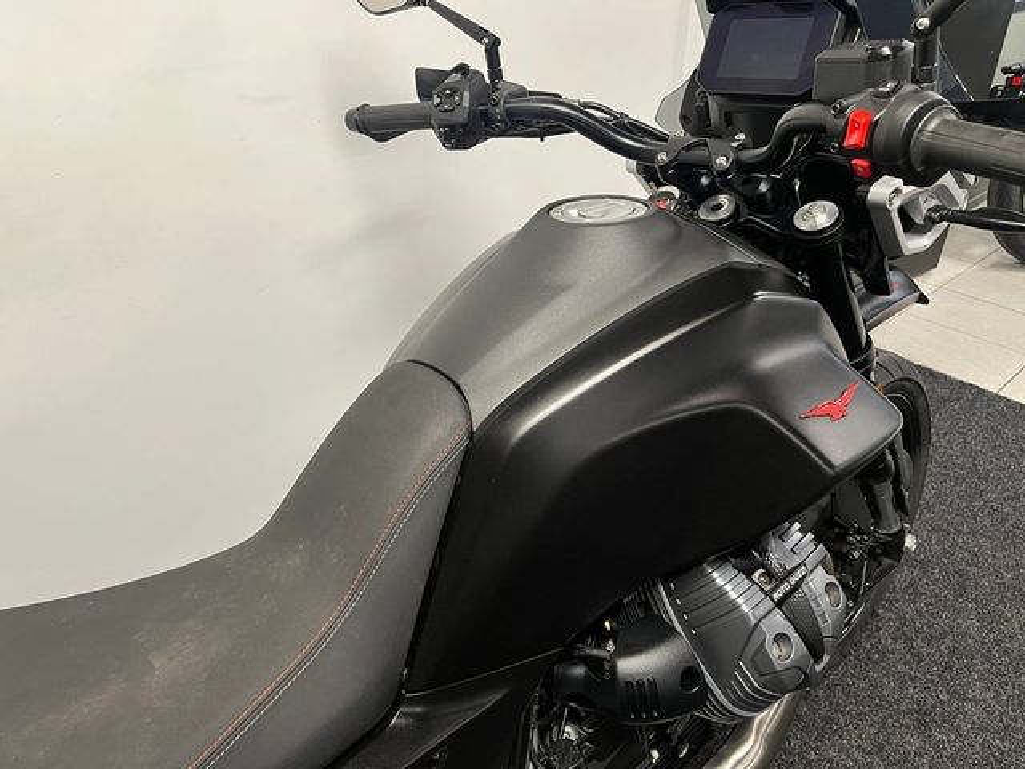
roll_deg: +1.1
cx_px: 512
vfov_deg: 53.1
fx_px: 770
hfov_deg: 67.3
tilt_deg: -31.9
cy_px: 384
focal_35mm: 26
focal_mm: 5.1
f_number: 1.6
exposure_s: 1/50
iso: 125
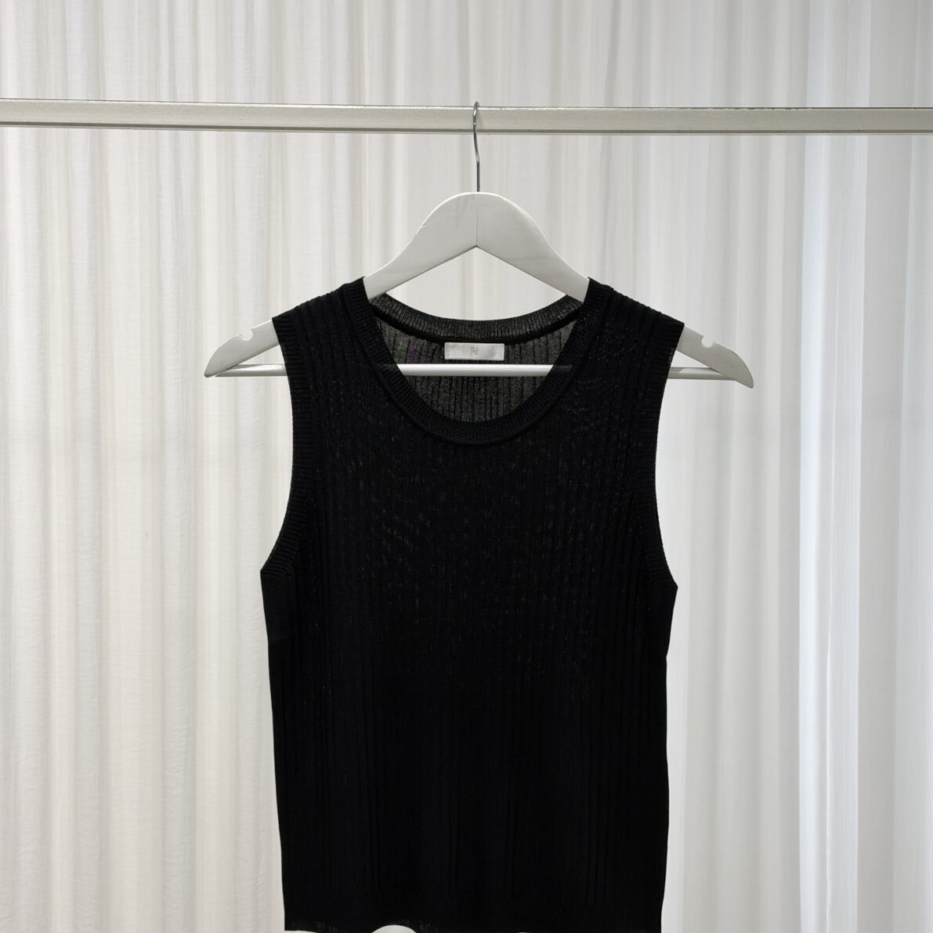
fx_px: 1738
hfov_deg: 30.0
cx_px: 464
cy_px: 459
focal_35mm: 57
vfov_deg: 30.0
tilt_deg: -3.9
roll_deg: -0.4
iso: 80
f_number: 1.8
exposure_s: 1/121
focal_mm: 6.93
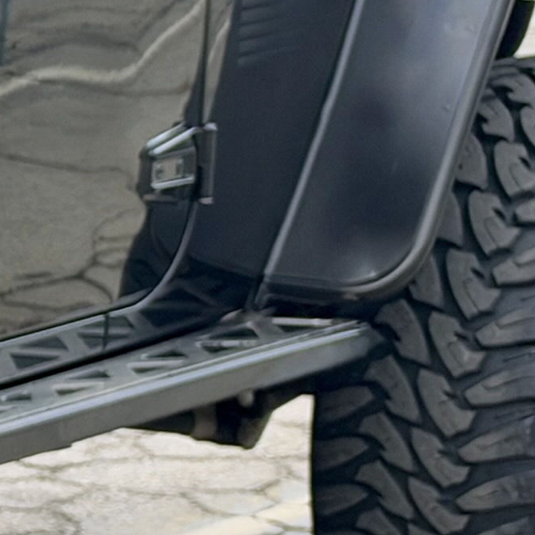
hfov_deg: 8.1
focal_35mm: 181
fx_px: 3165
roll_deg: +1.5
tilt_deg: -7.1
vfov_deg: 9.7
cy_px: 157
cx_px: -1140
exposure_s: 1/121
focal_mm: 6.93
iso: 80
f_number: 1.8
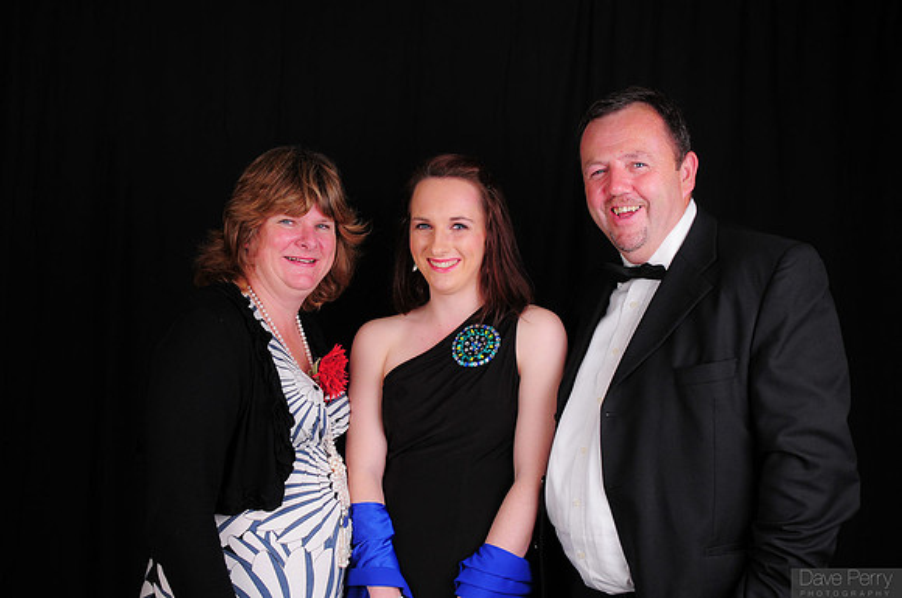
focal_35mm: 44
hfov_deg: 45.0
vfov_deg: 30.8
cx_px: 451
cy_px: 299
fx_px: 1088
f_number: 8
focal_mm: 29
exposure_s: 1/125
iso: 200
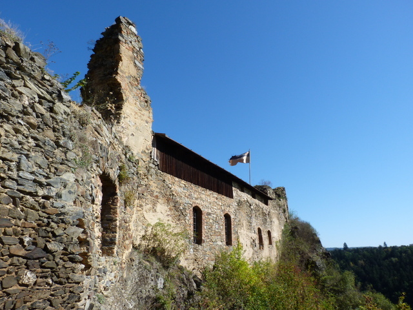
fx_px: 298
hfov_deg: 69.4
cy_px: 155
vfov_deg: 54.9
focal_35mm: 25
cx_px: 206
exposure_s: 1/160
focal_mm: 4.5
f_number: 8
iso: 80
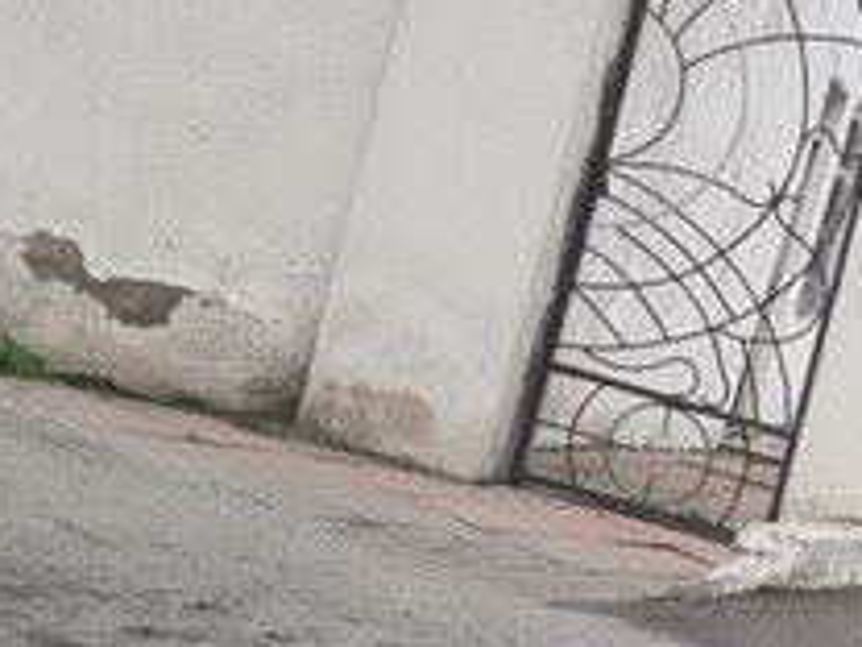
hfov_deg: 19.5
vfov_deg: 16.3
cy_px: 616
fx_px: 2216
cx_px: 1252
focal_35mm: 89
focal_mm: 3.7
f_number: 1.9
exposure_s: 1/240
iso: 40
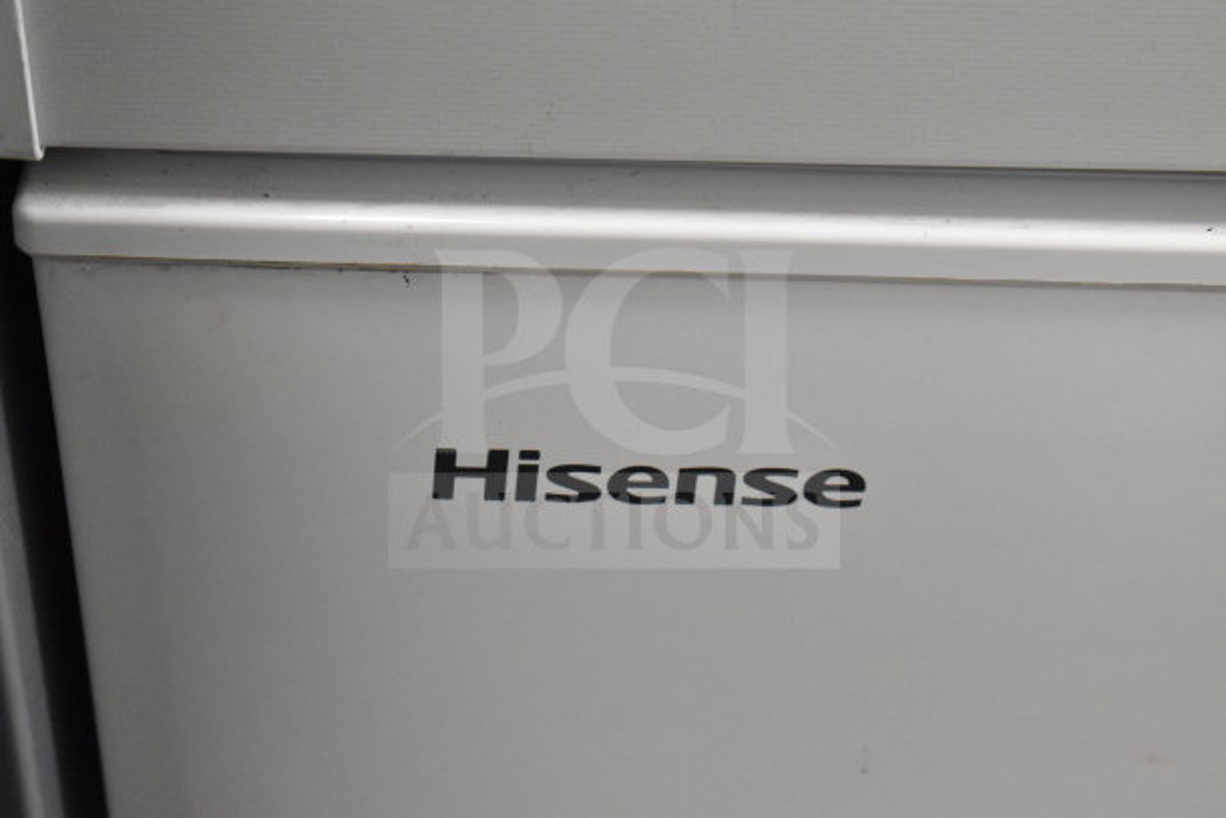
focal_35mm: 82
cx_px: 613
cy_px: 409
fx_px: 2810
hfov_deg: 24.6
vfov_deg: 16.6
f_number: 5.6
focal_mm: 55
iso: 5600
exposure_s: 1/100
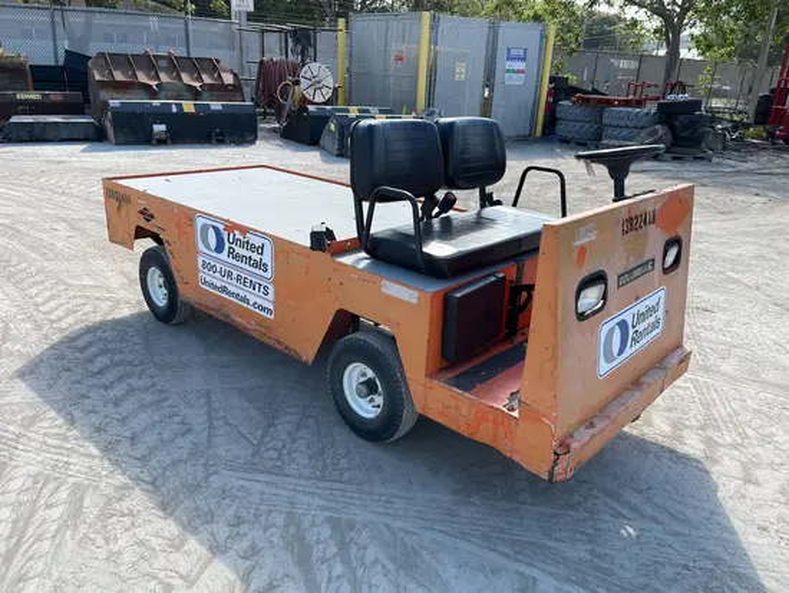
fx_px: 593
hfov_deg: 67.3
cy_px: 296
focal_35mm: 26
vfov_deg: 53.1
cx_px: 394
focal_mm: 5.1
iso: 50
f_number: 1.6
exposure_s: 1/1294
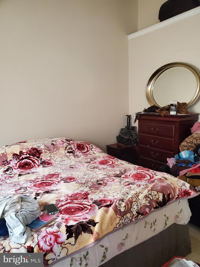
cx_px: 100
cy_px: 134
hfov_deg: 53.1
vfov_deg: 67.3
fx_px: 200
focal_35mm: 26
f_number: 2.4
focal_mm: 4.3
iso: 800
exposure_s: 1/50
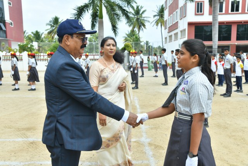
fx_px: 262
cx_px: 124
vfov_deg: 35.1
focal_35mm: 38
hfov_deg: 50.7
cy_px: 83
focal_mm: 38
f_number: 7.1
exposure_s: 1/160
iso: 125
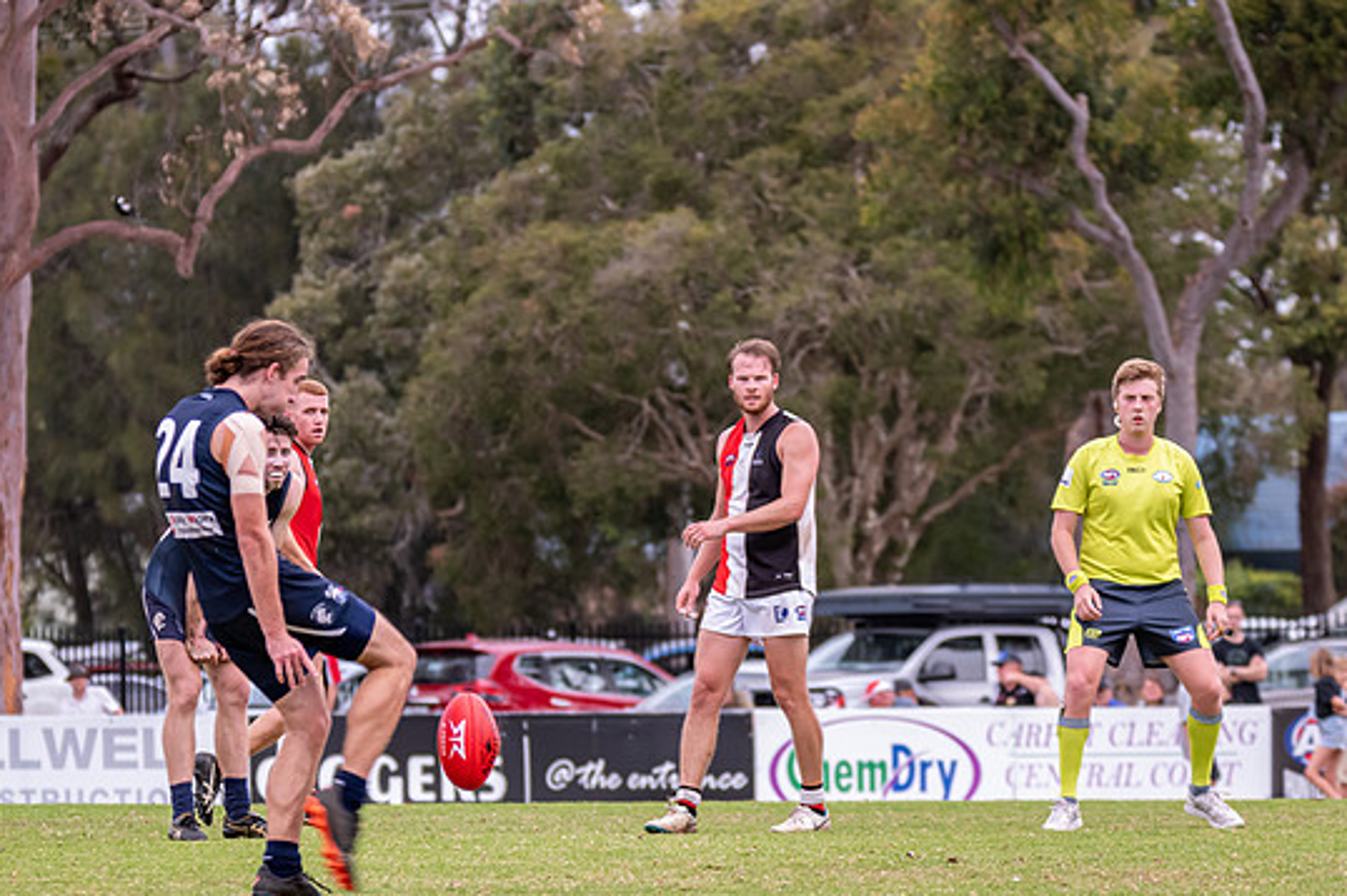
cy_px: 444
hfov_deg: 5.9
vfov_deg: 3.9
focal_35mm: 352
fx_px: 13162
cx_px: 495
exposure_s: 1/500
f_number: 6.3
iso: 1250
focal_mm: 220
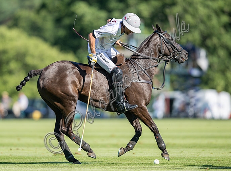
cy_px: 89
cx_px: 91
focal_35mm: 519
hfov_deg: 3.8
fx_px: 3444
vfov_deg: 2.8
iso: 400
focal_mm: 400
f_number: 3.2
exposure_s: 1/4000
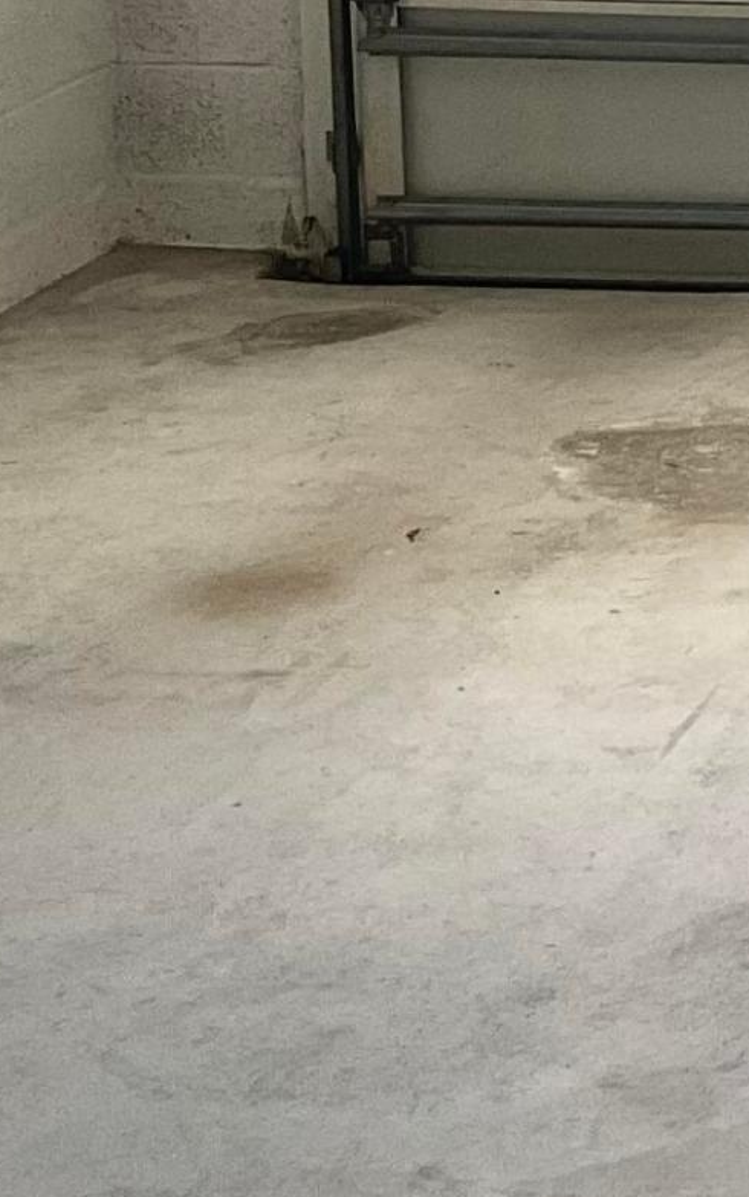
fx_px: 3687
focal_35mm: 113
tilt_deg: -9.7
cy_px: -87
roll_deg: -1.7
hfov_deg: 10.1
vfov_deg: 17.8
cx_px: 1824
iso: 64
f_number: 1.8
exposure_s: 1/117
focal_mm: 3
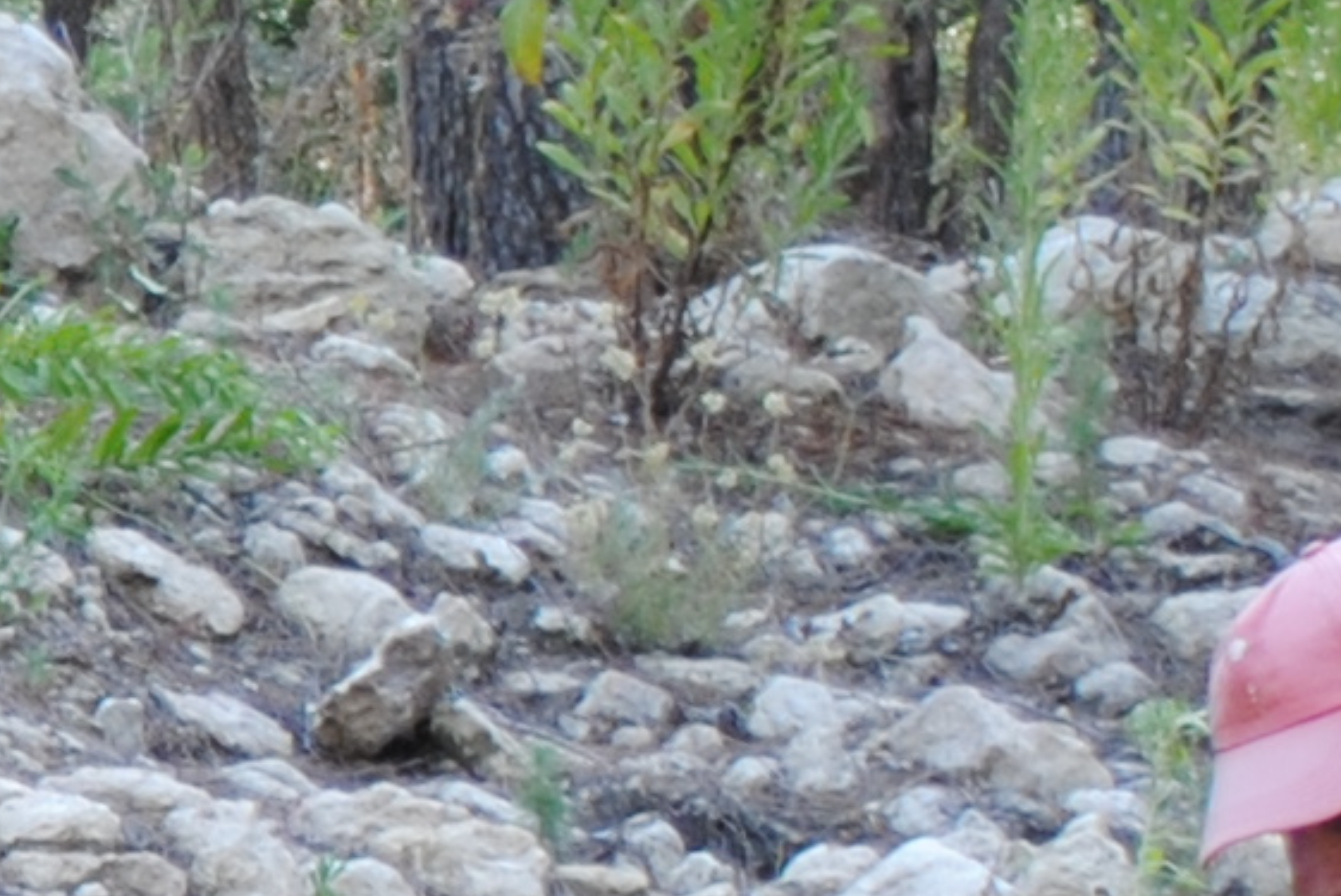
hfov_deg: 6.6
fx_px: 10811
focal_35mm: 290
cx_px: -2173
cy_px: 1190
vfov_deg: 4.7
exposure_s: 1/60
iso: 200
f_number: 4.5
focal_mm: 28
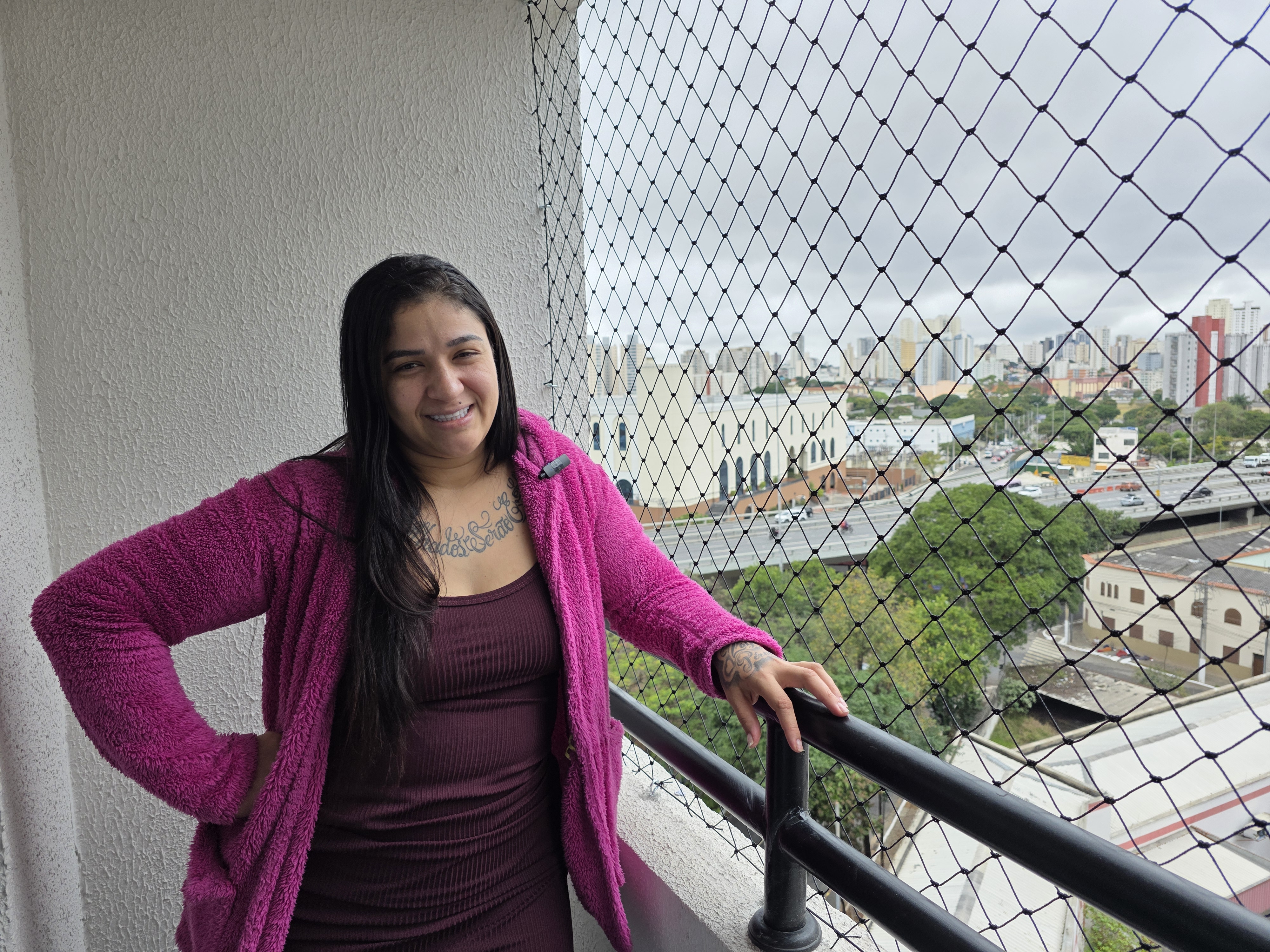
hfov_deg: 73.9
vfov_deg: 58.9
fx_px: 844
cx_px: 635
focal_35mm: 23
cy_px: 476
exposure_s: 1/1513
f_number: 1.7
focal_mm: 6.3
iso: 80
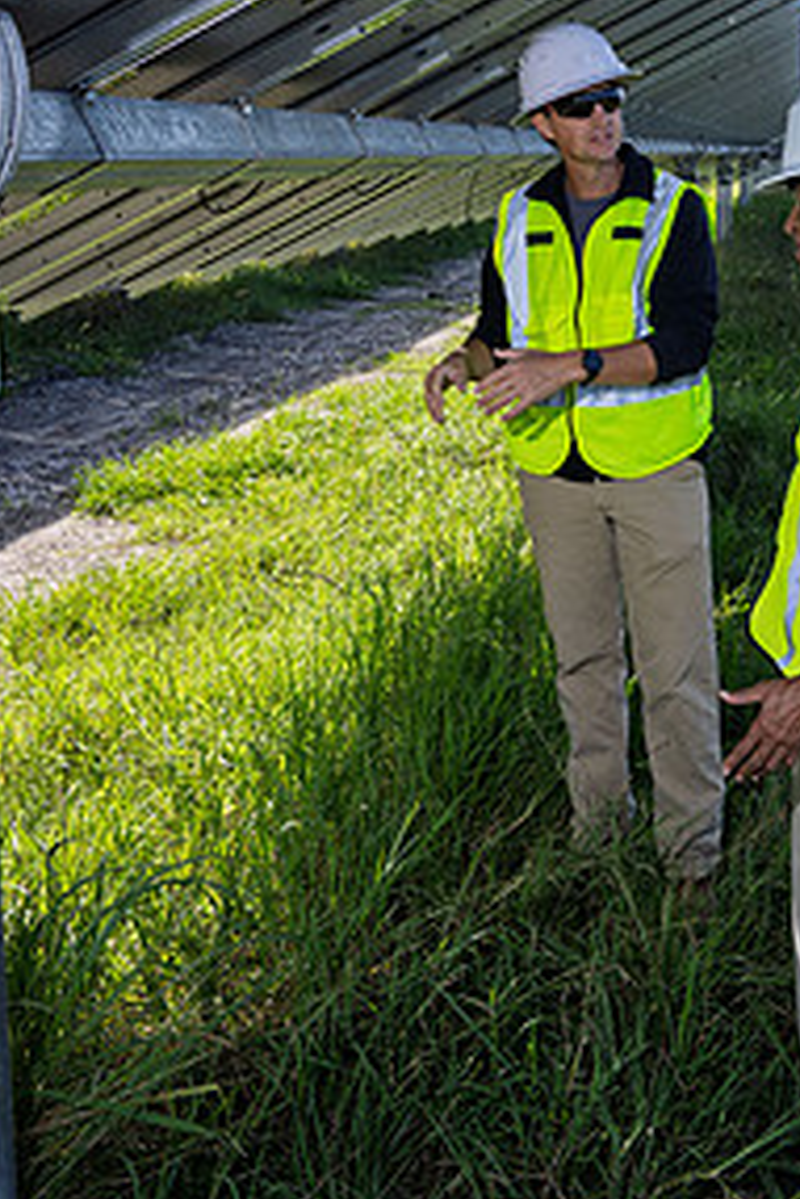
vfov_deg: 43.5
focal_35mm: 44
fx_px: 1465
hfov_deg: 30.3
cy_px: 352
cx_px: 549
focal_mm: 28
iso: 200
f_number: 10
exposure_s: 1/160
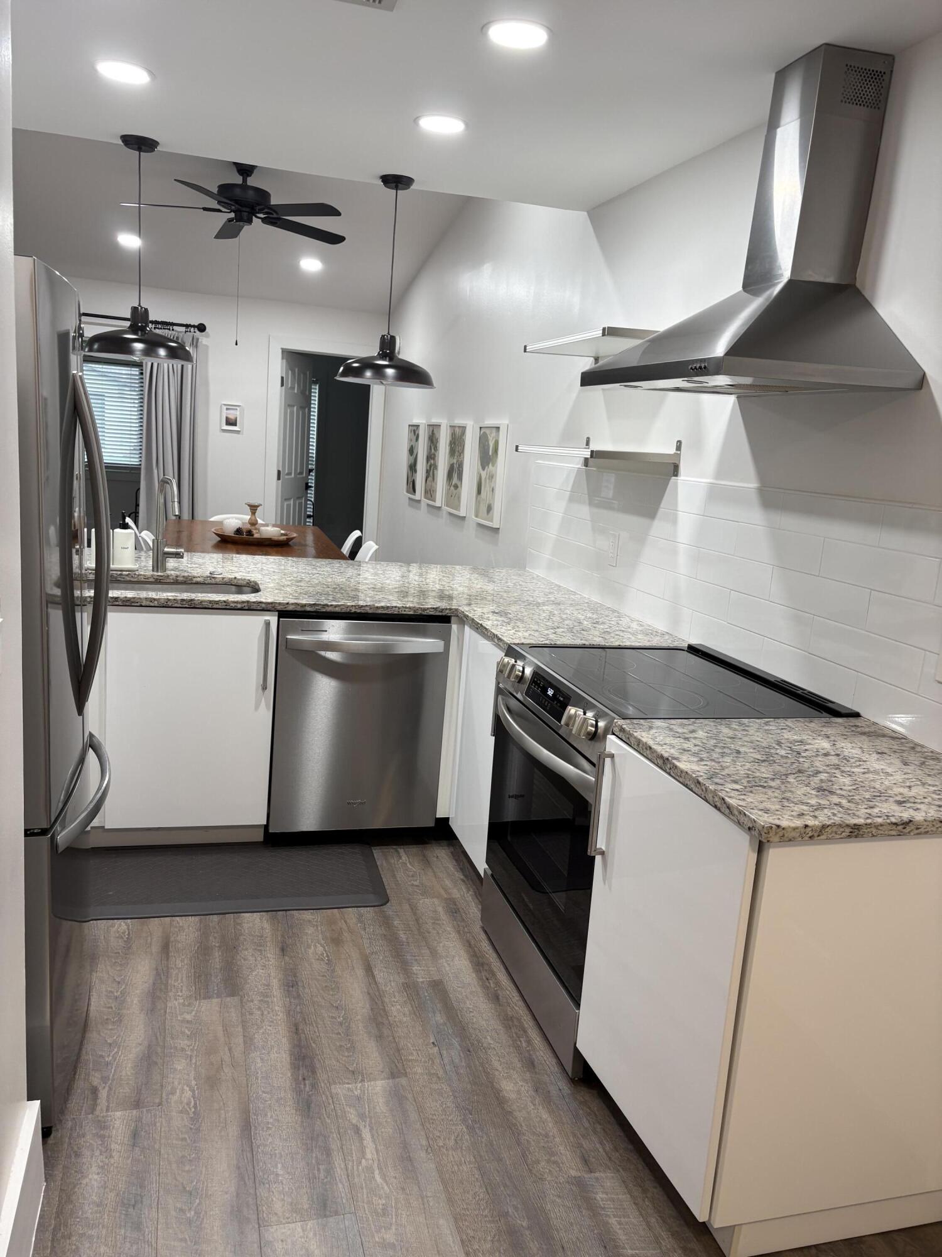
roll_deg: -3.7
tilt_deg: -9.9
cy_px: 628
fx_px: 943
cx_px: 471
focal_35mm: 26
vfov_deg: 67.3
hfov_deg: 53.1
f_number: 1.6
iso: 64
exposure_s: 1/60
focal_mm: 5.96
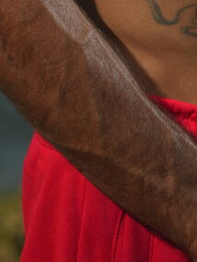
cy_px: -412
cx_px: 160
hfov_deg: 3.4
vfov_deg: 4.4
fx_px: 3351
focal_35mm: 442
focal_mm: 82
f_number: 2.8
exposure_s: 1/200
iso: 125
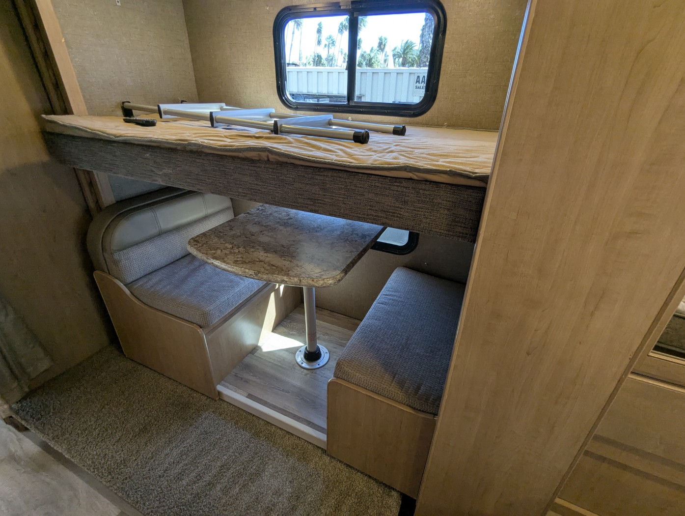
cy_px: 258
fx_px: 317
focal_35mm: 16
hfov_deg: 94.4
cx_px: 342
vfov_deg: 78.2
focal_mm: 2.35
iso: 111
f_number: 2.2
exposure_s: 1/66.3
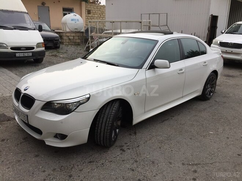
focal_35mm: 29
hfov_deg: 61.7
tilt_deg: -16.3
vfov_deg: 48.2
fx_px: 203
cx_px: 121
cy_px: 90
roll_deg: -0.4
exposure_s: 1/377
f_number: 2.2
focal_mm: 4.15
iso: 32
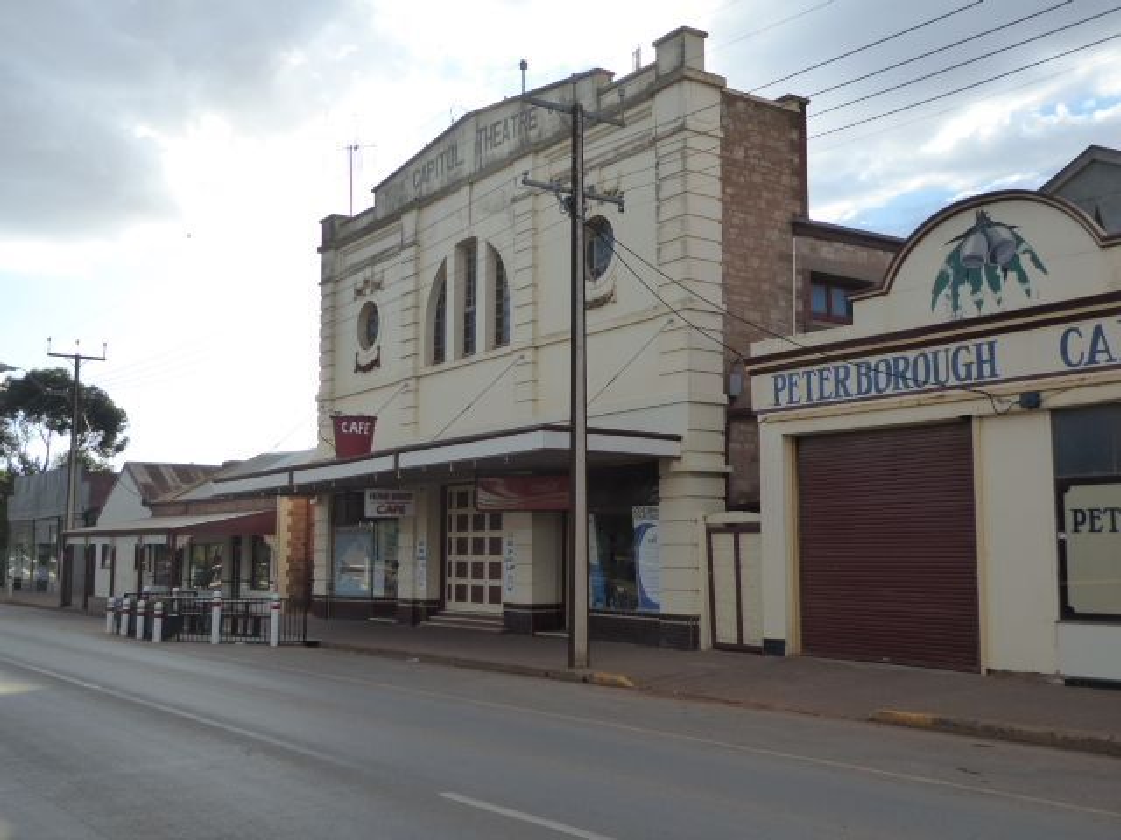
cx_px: 560
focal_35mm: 39
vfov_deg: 36.8
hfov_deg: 47.9
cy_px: 420
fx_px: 1263
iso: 160
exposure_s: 1/400
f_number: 3.7
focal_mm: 6.7
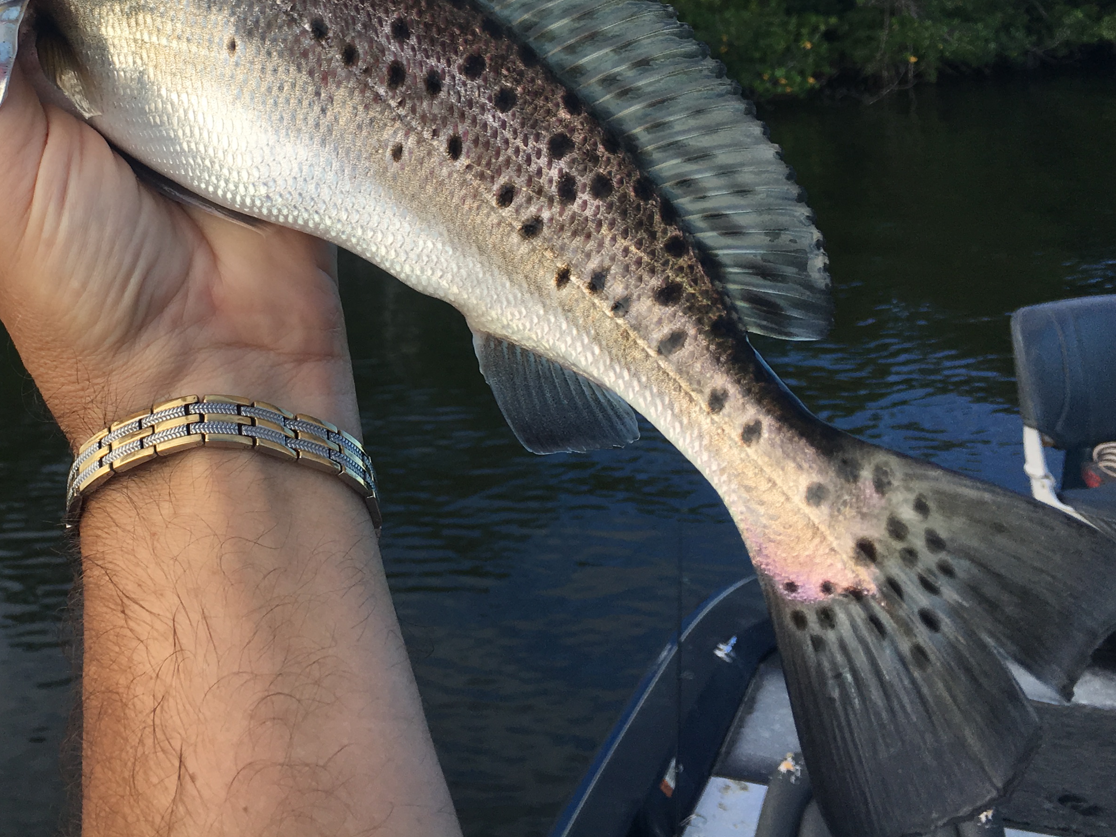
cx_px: 241
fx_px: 1580
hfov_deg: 37.7
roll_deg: +4.9
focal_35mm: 49
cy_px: 131
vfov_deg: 28.8
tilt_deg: -5.1
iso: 25
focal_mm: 4.15
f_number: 2.2
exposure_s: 1/962
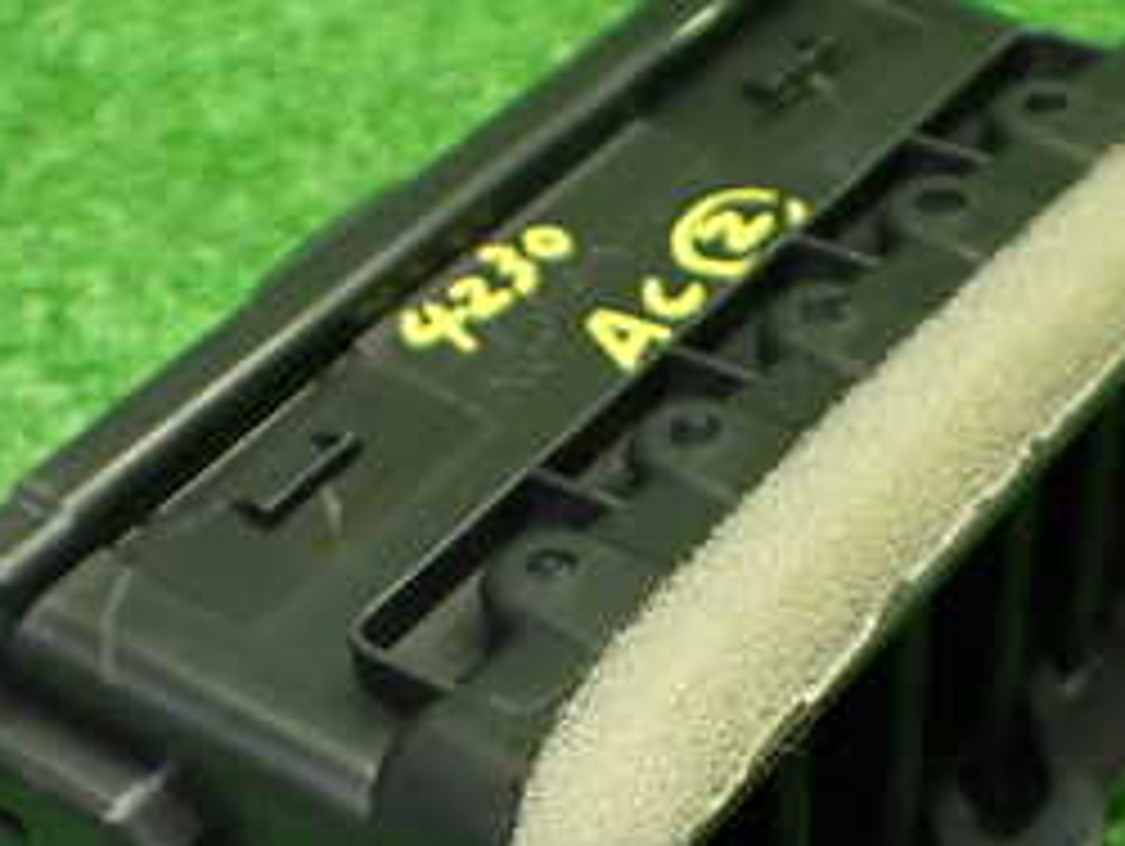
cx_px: 652
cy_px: 652
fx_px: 2342
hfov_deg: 27.0
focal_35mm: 72
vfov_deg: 20.3
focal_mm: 5.4
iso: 800
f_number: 2.3
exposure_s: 1/125
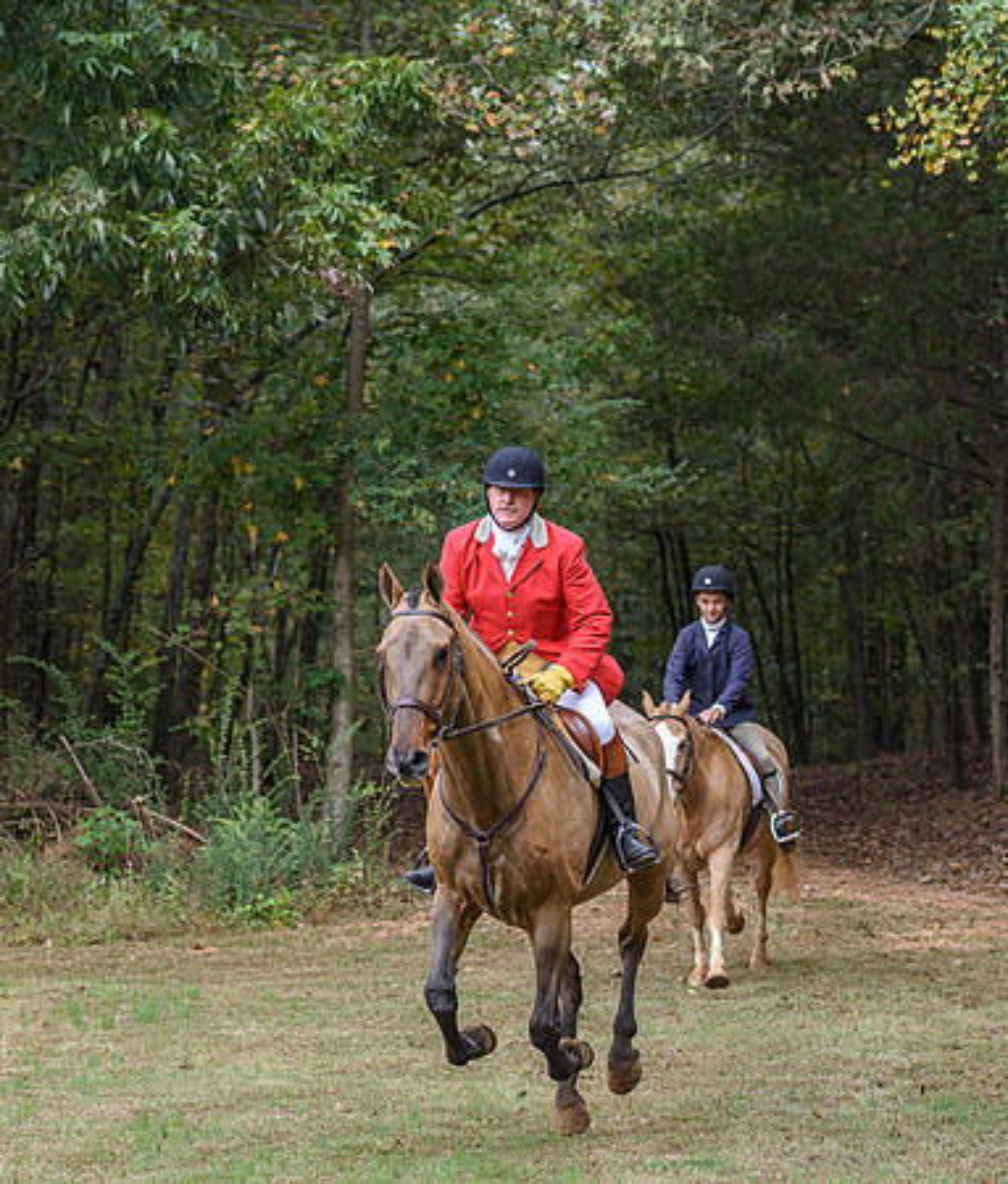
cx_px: 489
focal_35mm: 151
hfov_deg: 10.6
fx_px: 5434
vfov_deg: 12.4
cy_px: 566
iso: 560
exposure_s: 1/1250
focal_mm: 70
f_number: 4
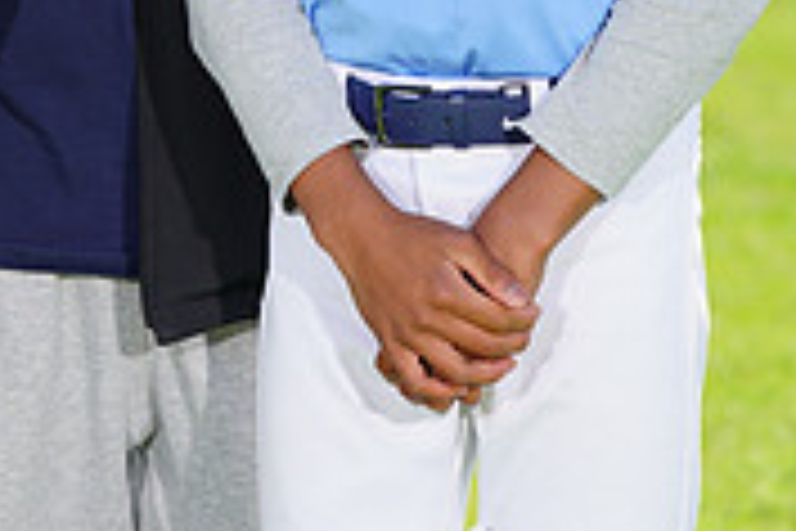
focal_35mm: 497
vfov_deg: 2.8
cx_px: -49
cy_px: -299
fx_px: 10988
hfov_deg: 4.1
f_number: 6.3
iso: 100
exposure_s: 1/250
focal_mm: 152
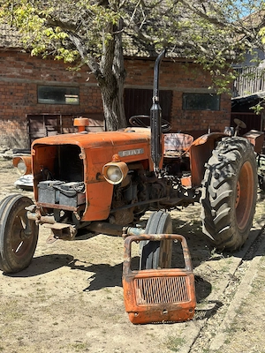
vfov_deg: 39.7
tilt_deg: -7.1
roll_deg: -3.5
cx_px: 132
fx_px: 490
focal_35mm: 48
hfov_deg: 30.3
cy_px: 176
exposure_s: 1/1953
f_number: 1.78
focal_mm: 6.86
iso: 80
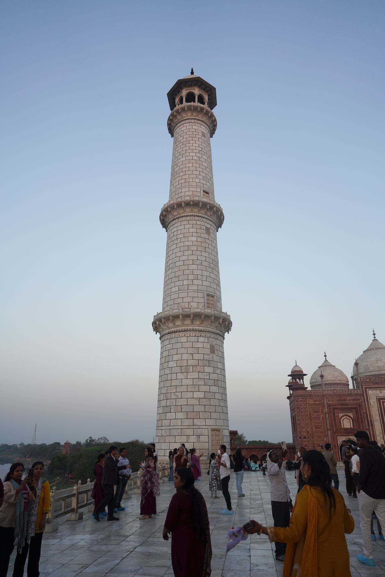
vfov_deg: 73.7
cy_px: 288
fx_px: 385
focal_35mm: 24
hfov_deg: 53.1
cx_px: 192
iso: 100
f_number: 5
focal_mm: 24
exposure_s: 1/100
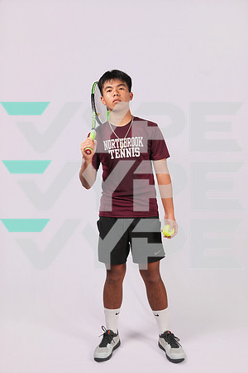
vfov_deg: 55.8
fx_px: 351
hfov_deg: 38.9
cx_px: 124
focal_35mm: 34
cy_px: 186
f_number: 5.6
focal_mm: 34
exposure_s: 1/125
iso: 160
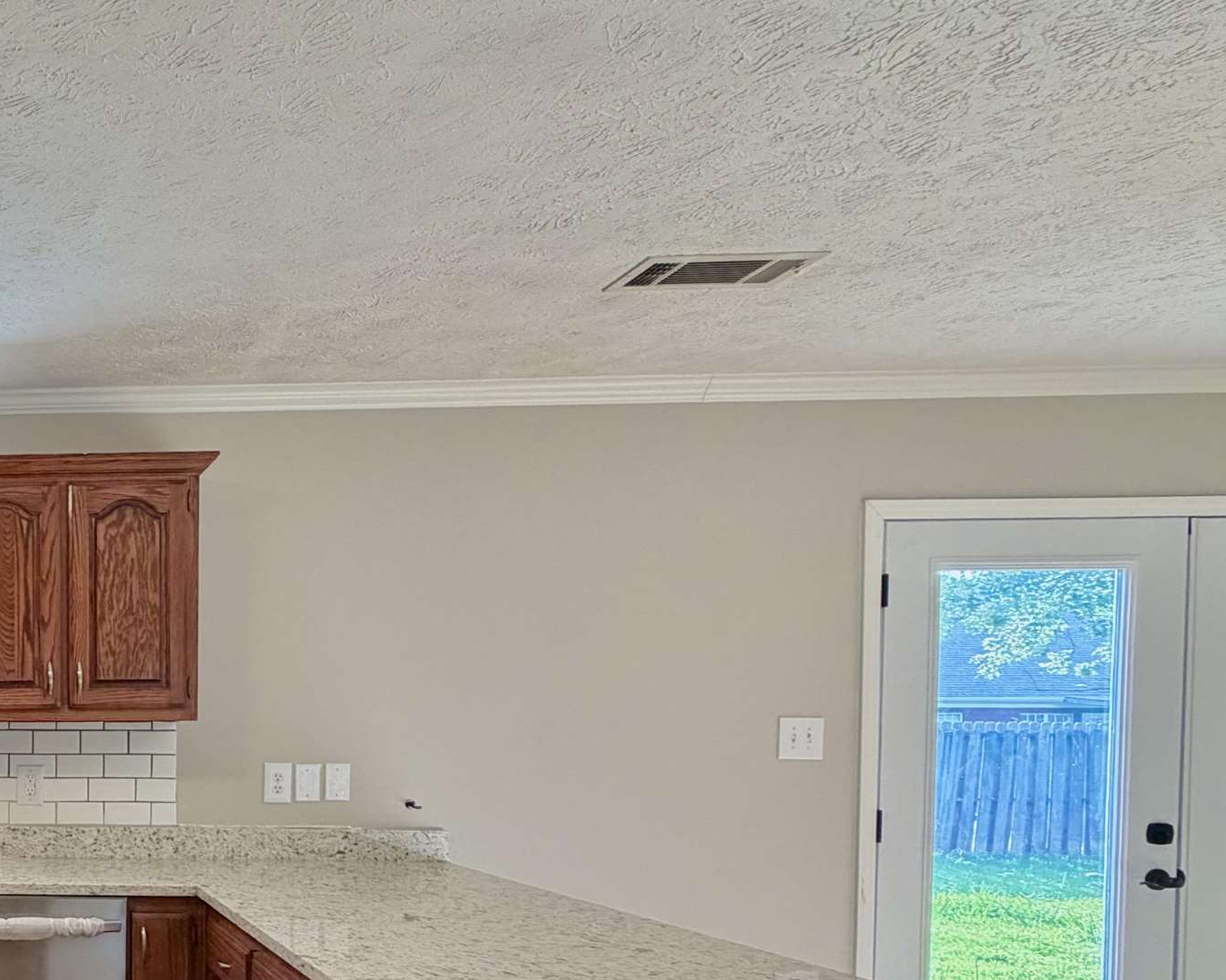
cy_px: 754
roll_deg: +0.8
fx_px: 1125
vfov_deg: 45.2
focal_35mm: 31
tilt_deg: -1.8
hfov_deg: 44.2
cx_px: -113
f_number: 2.2
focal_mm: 2.22
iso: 250
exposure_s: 1/120
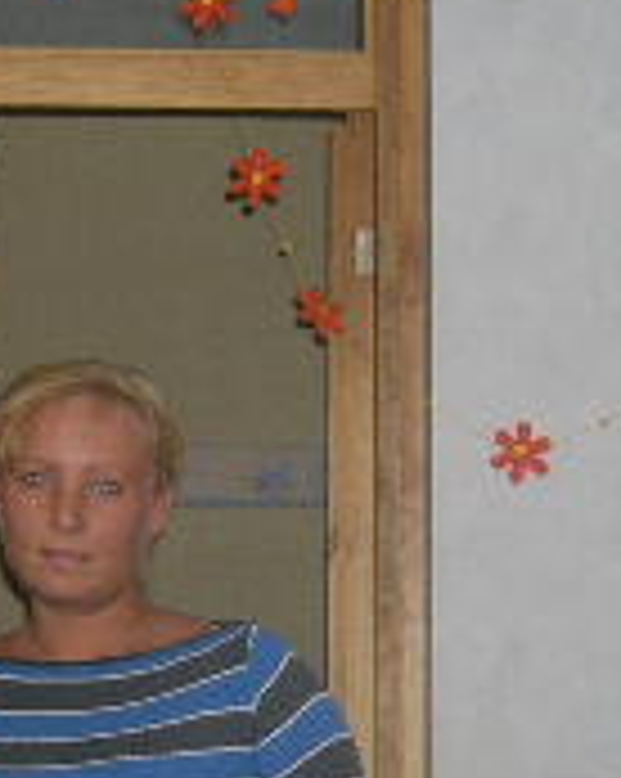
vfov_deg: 15.6
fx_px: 2831
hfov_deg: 12.5
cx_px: 369
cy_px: 580
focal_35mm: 123
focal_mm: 5.7
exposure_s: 1/60.1
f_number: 2.9
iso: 106
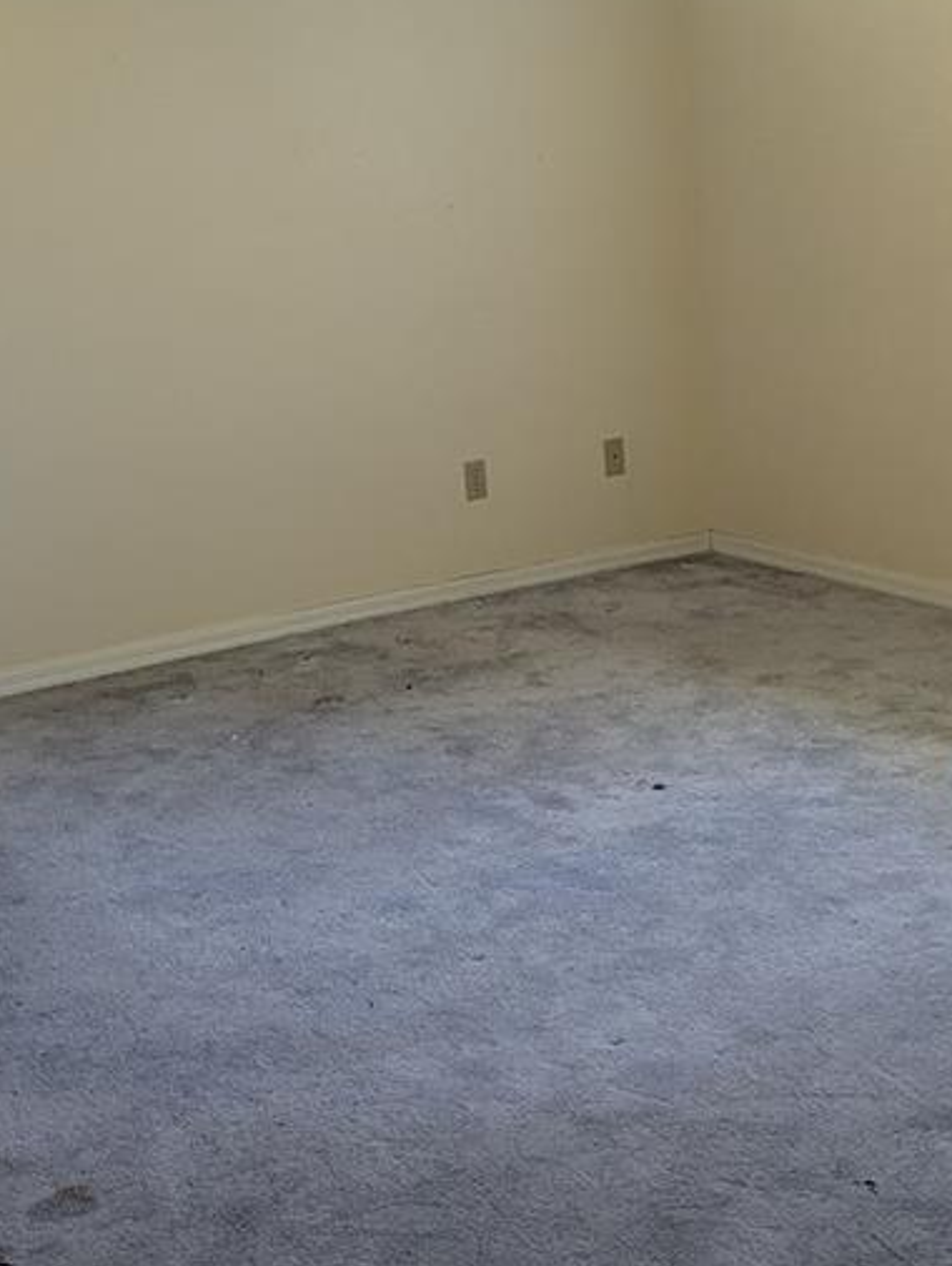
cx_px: 262
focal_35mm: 57
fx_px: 2086
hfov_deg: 25.5
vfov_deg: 33.1
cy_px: 308
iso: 64
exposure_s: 1/60
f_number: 1.85
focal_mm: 6.81
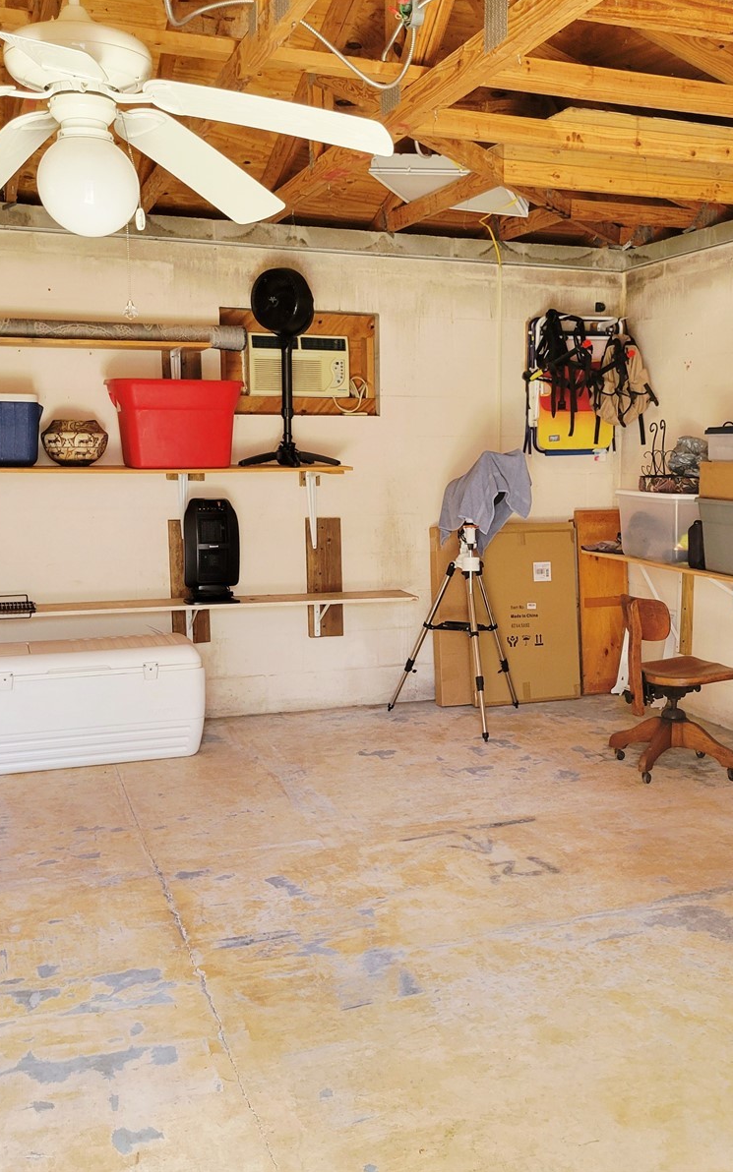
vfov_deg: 52.7
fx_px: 1183
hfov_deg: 34.1
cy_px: 584
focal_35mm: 37
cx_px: 489
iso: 160
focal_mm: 5.4
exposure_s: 1/120
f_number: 1.8
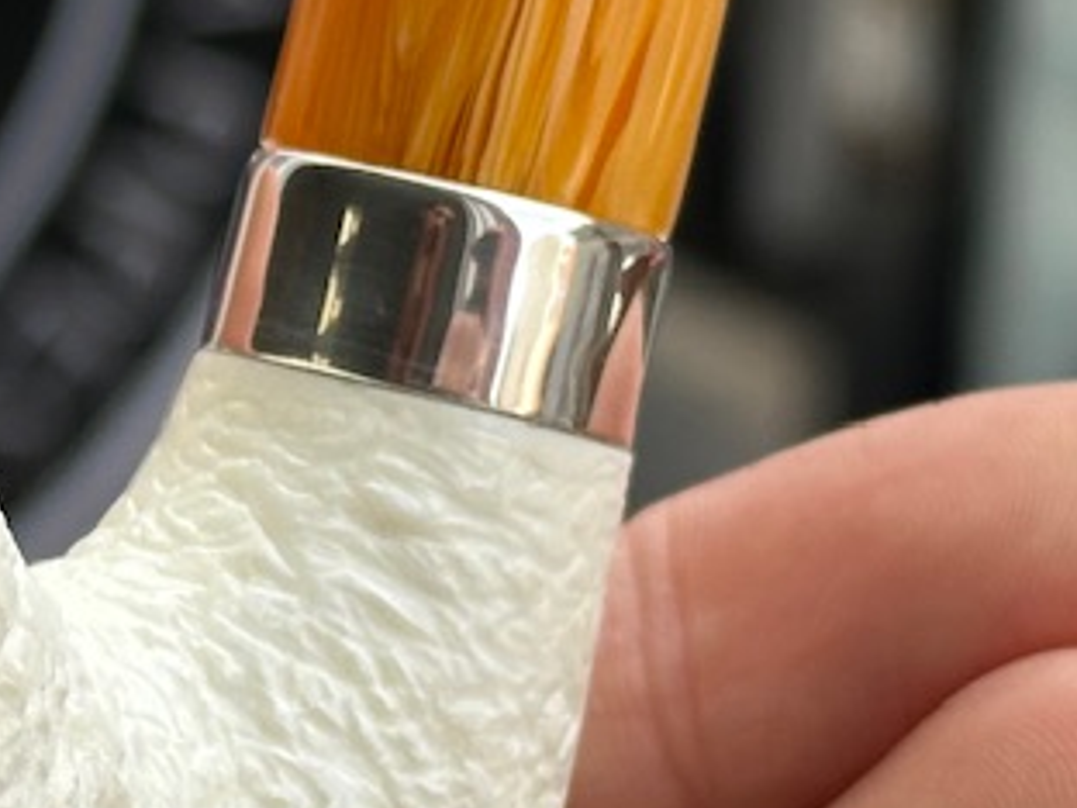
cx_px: 97
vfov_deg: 7.5
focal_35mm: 197
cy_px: 411
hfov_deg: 10.0
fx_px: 6129
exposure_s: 1/1639
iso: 64
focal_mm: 6.86
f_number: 1.78
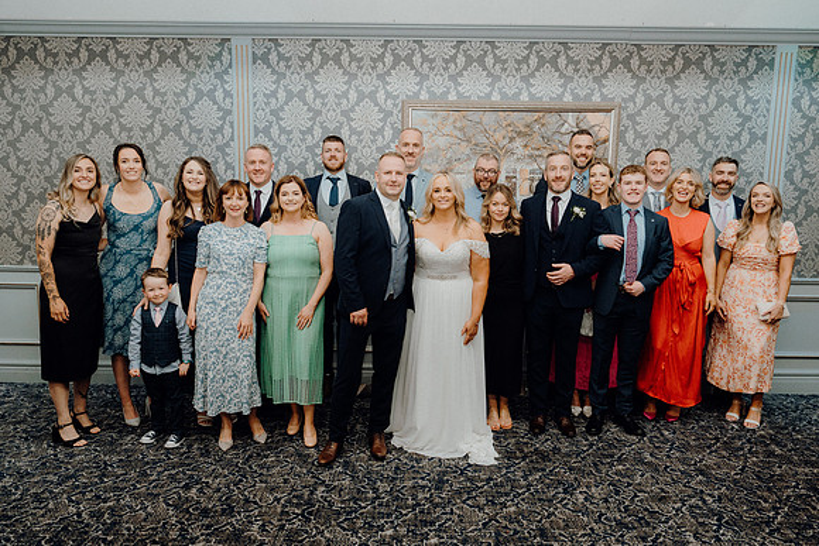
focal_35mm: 28
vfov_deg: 46.4
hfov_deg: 65.5
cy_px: 273
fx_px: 637
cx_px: 410
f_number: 5
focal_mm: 28
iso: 2500
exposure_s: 1/160
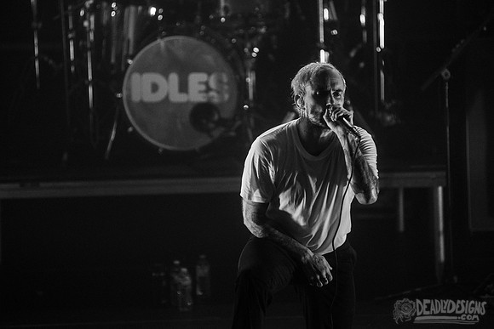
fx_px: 3489
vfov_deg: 5.4
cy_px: 153
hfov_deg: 8.1
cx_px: 254
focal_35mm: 254
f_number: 3.2
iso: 2500
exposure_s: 1/500
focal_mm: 200
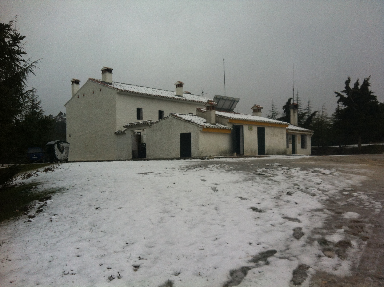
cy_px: 144
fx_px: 388
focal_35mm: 35
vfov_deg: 40.6
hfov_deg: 52.7
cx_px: 192
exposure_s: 1/702
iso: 80
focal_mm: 3.85
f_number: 2.8
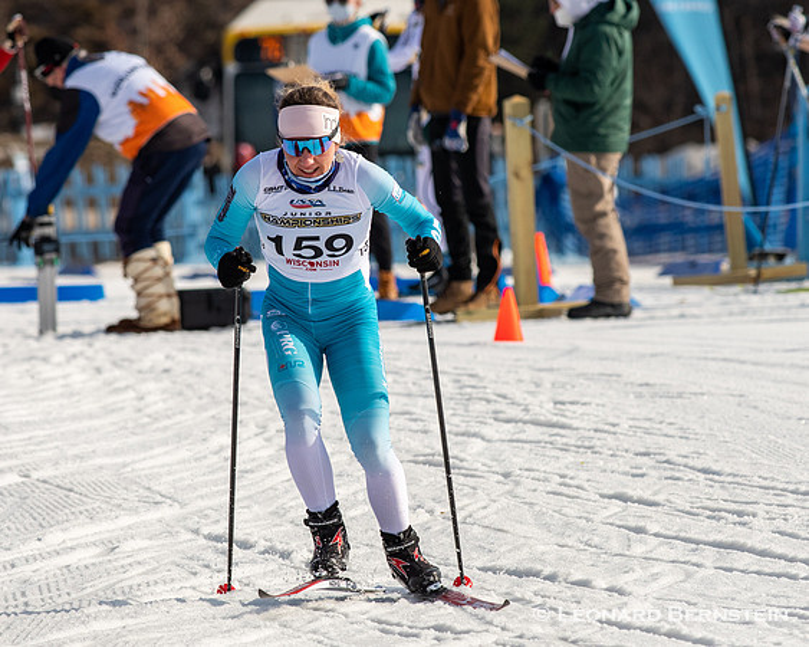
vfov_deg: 2.6
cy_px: 289
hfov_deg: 3.2
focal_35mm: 602
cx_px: 393
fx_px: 14408
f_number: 7.1
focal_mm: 300
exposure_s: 1/2000
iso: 400
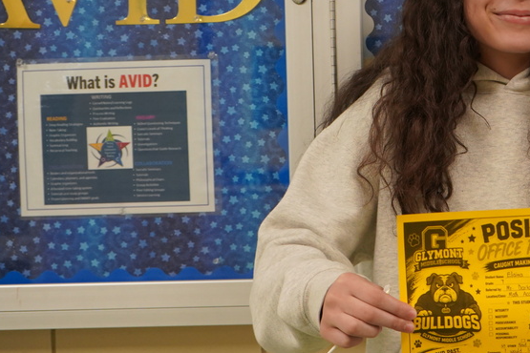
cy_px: 118
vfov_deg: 11.6
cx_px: 463
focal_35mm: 118
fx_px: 1737
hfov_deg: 17.1
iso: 2500
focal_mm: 64
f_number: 5.6
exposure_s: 1/160
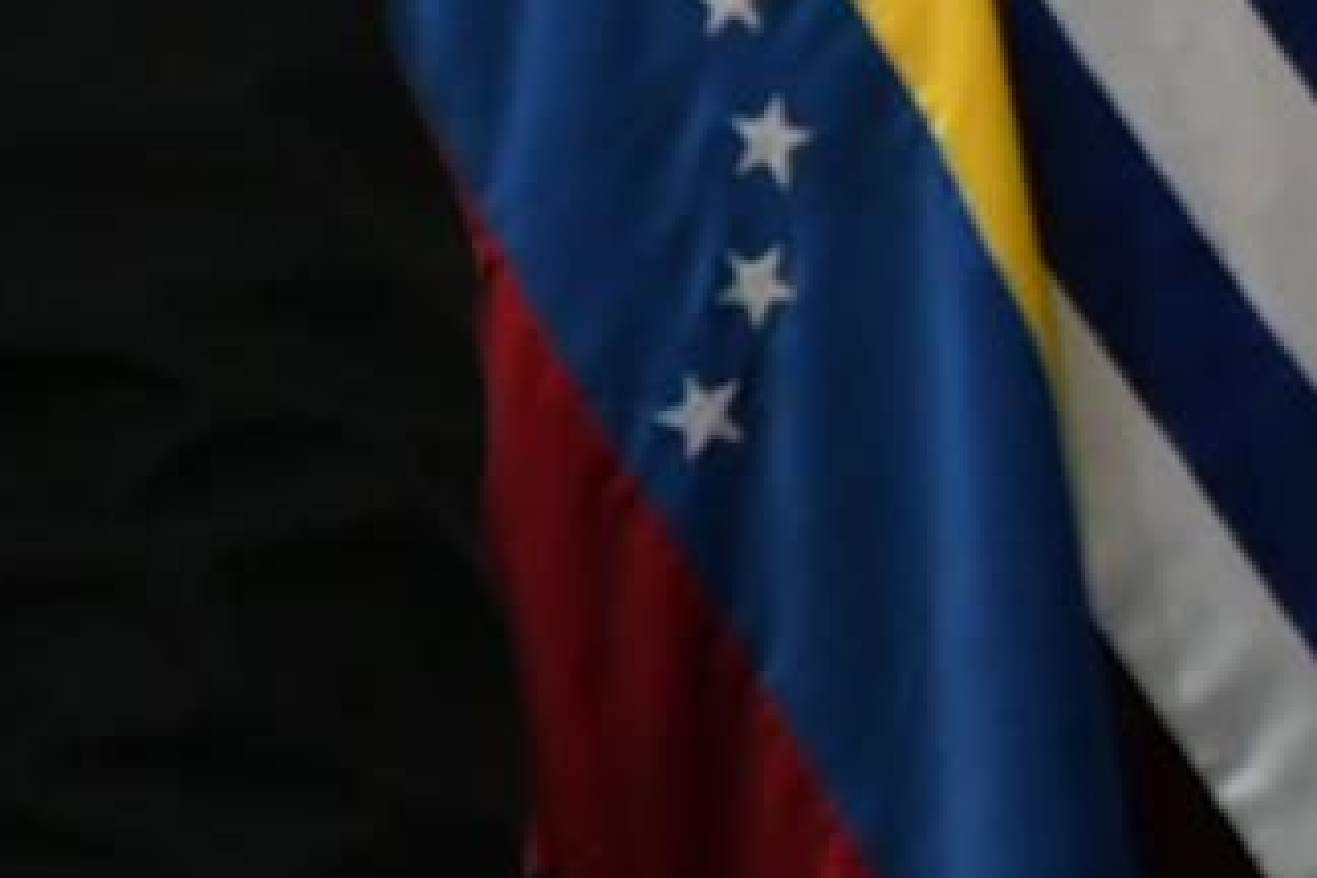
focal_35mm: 170
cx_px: -1699
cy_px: -256
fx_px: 6219
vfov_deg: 8.0
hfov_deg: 10.6
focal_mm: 23
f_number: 3.8
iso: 1250
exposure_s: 1/100
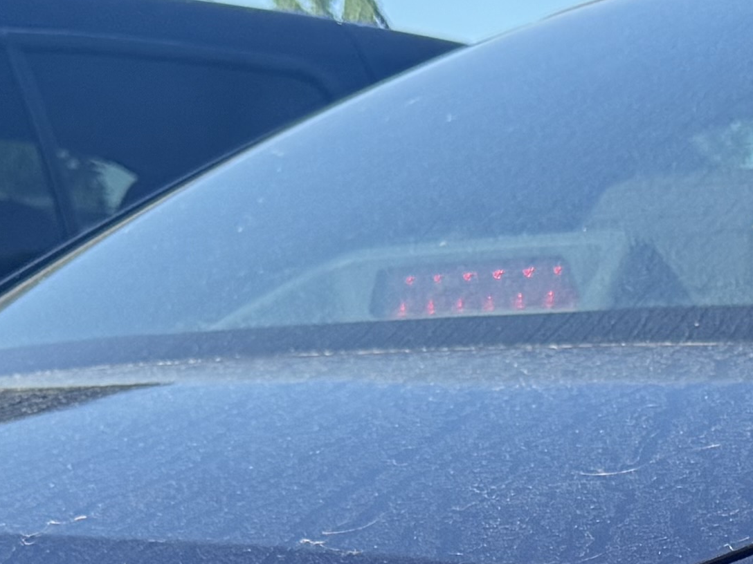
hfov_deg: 14.9
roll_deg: +1.7
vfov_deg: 10.4
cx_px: 1010
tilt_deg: -20.4
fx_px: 2741
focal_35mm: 126
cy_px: 1297
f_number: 1.78
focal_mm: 6.76
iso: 100
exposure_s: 1/1727
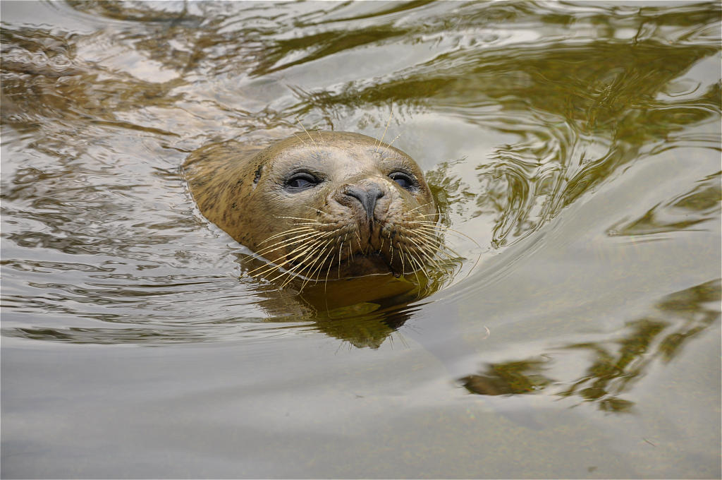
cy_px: 240
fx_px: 3155
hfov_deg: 13.1
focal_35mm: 158
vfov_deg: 8.7
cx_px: 361
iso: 200
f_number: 7.1
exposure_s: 1/200
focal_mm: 105
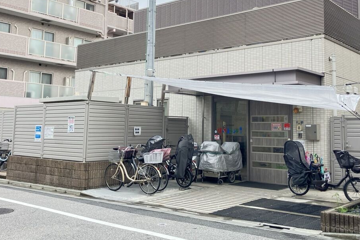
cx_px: 197
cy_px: 84
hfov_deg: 47.3
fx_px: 410
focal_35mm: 41
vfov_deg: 32.4
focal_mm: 3.99
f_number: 1.8
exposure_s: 1/121
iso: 50
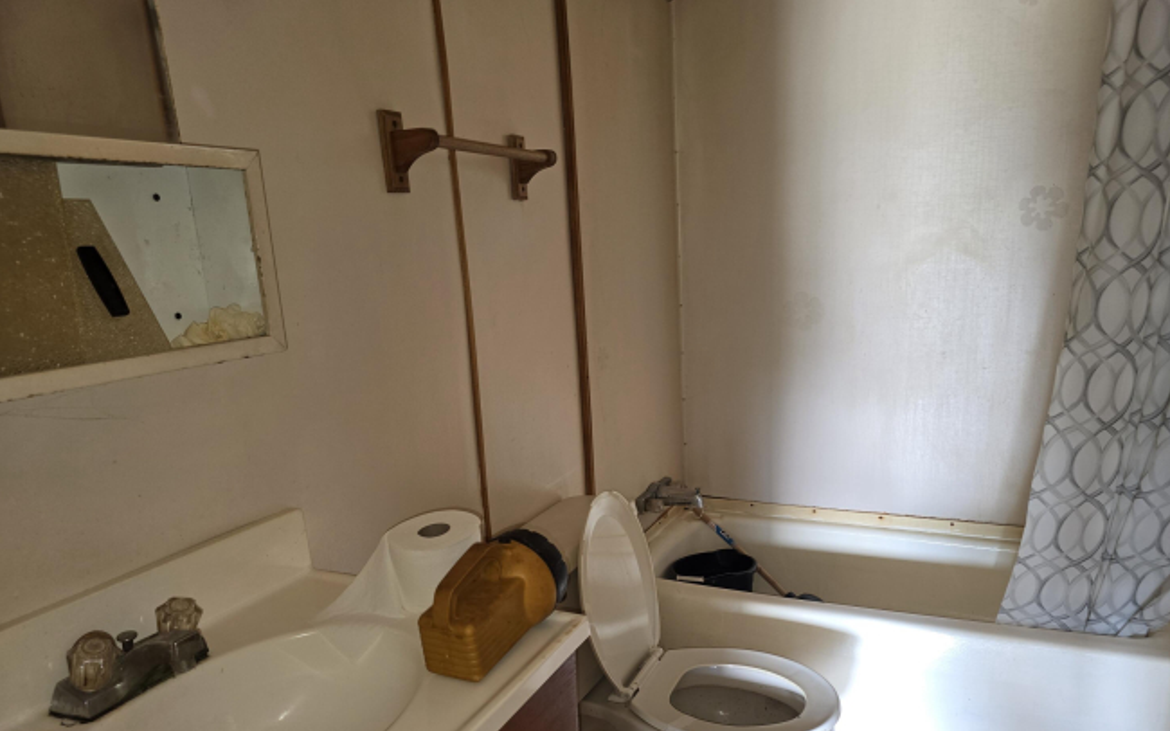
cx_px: 597
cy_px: 423
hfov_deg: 72.5
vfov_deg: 49.1
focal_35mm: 25
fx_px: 797
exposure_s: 1/17.2
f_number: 1.7
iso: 160
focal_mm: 6.3
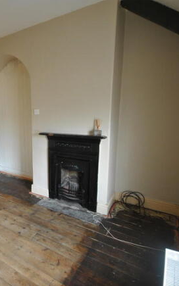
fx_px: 179
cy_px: 143
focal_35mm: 23
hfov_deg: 46.8
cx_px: 12
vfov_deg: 77.1
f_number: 4
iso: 400
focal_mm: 10
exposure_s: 1/15
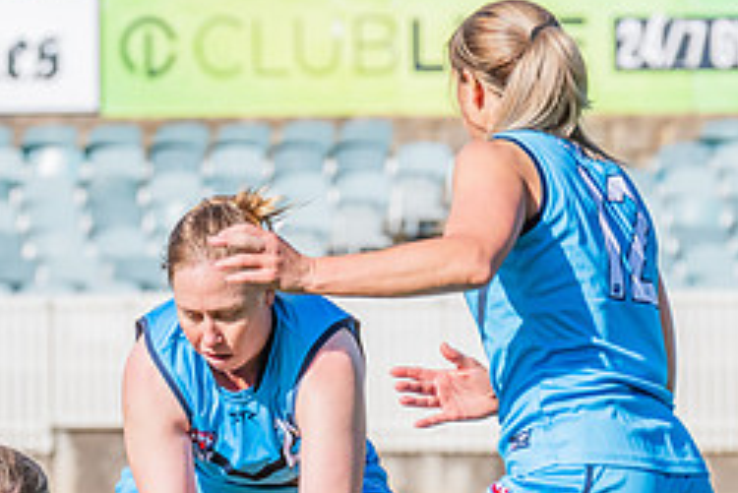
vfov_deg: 1.6
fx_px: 18029
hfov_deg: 2.3
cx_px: 43
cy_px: 564
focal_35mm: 879
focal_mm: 310
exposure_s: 1/1250
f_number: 13
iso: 800
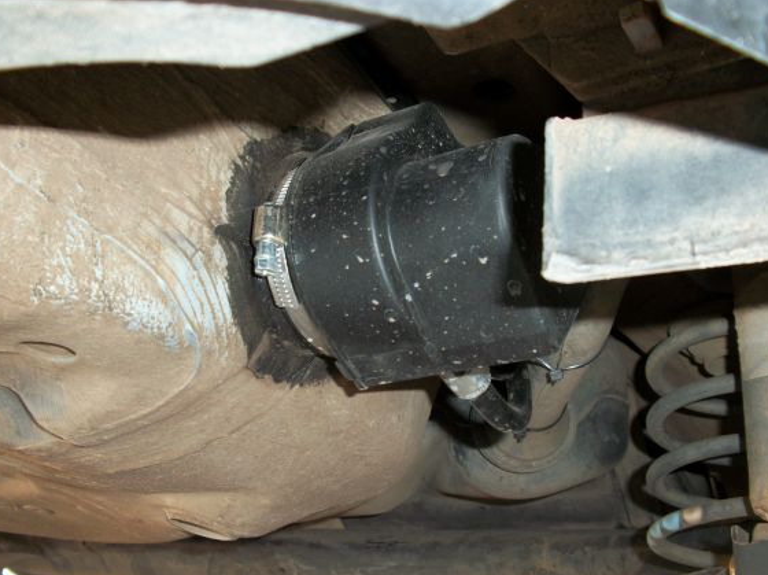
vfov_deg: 35.9
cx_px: 359
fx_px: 887
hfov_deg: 46.8
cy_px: 323
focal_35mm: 40
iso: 80
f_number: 3.1
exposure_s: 1/30
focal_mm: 6.3
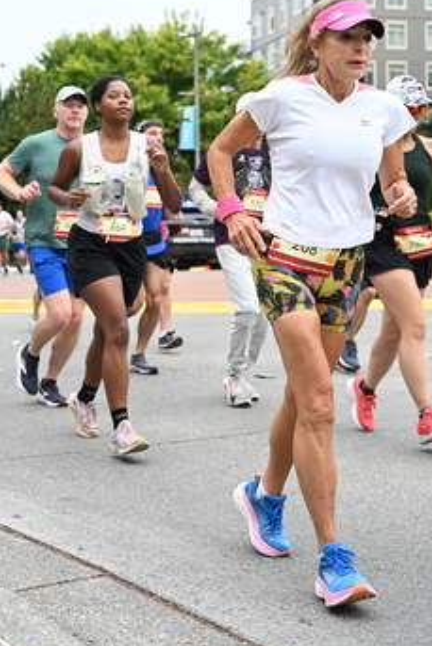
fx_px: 1241
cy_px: 218
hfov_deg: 19.6
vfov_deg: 29.0
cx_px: 101
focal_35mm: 69
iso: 1600
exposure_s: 1/800
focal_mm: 43
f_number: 4
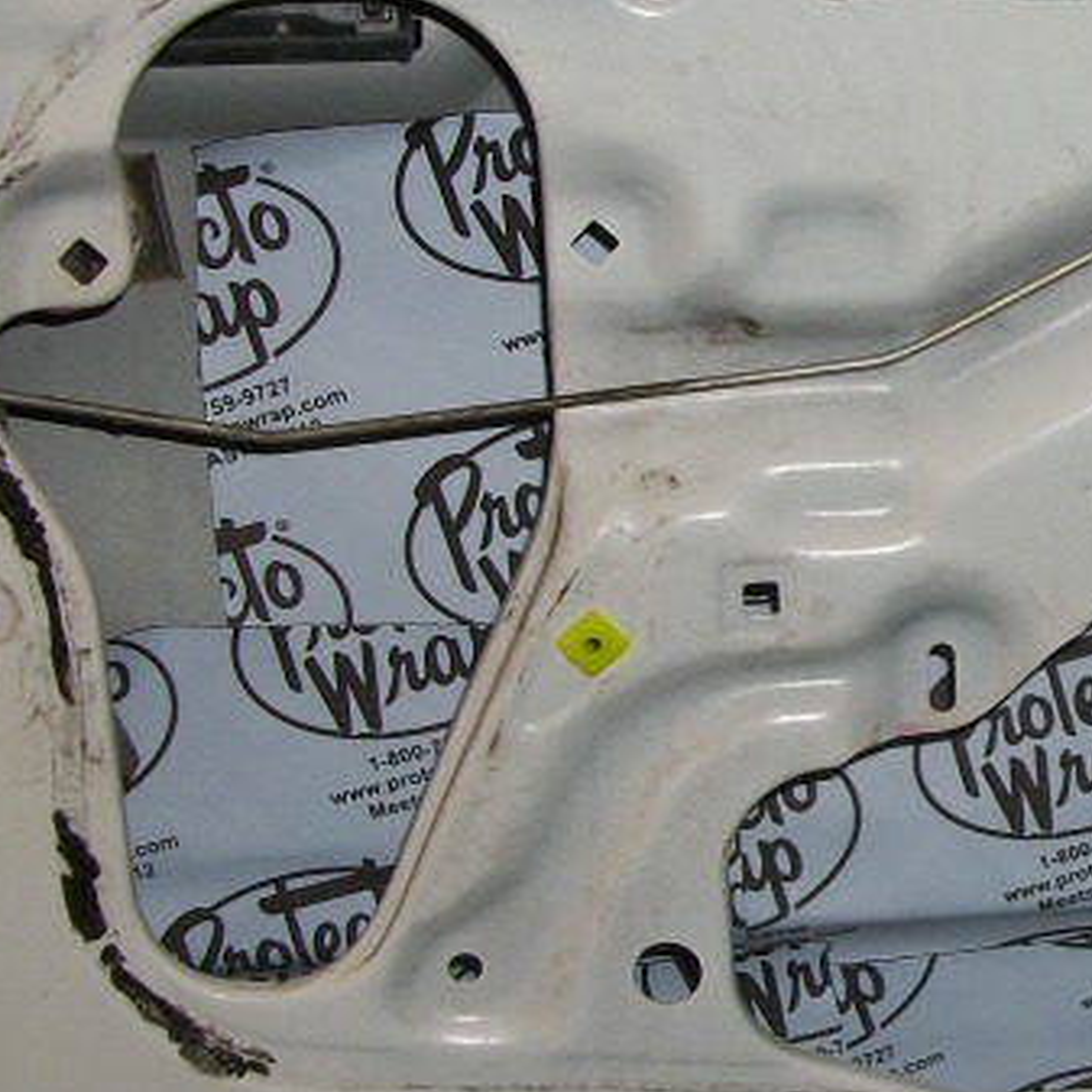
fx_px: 3069
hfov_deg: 19.0
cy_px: 642
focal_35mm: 86
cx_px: 1319
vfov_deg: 20.2
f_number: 2.9
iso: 80
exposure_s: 1/60
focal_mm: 5.7
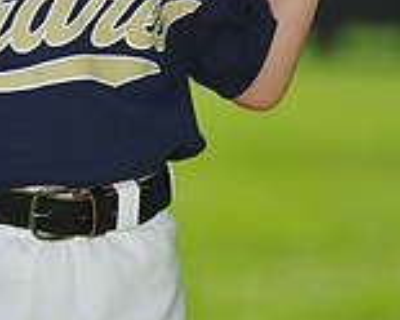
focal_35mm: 420
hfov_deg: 4.6
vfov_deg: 3.7
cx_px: 15
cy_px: -147
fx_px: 4972
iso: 200
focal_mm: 120
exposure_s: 1/1600
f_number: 4
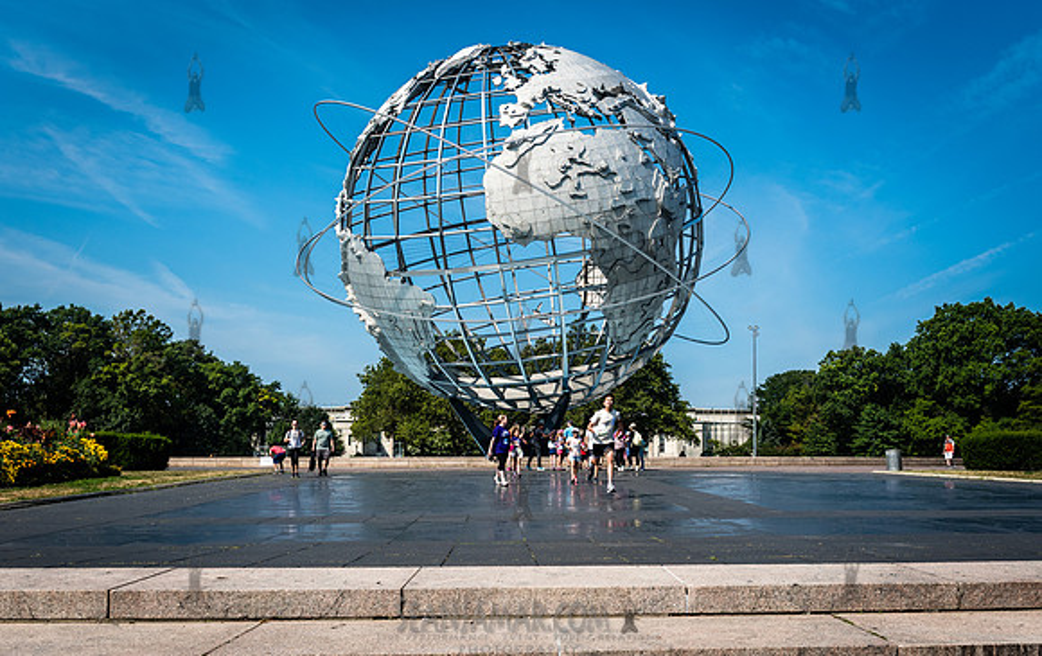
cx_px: 588
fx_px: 948
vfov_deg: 38.0
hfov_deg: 57.4
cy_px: 392
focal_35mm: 33
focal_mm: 29
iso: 400
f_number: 5
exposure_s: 1/2500
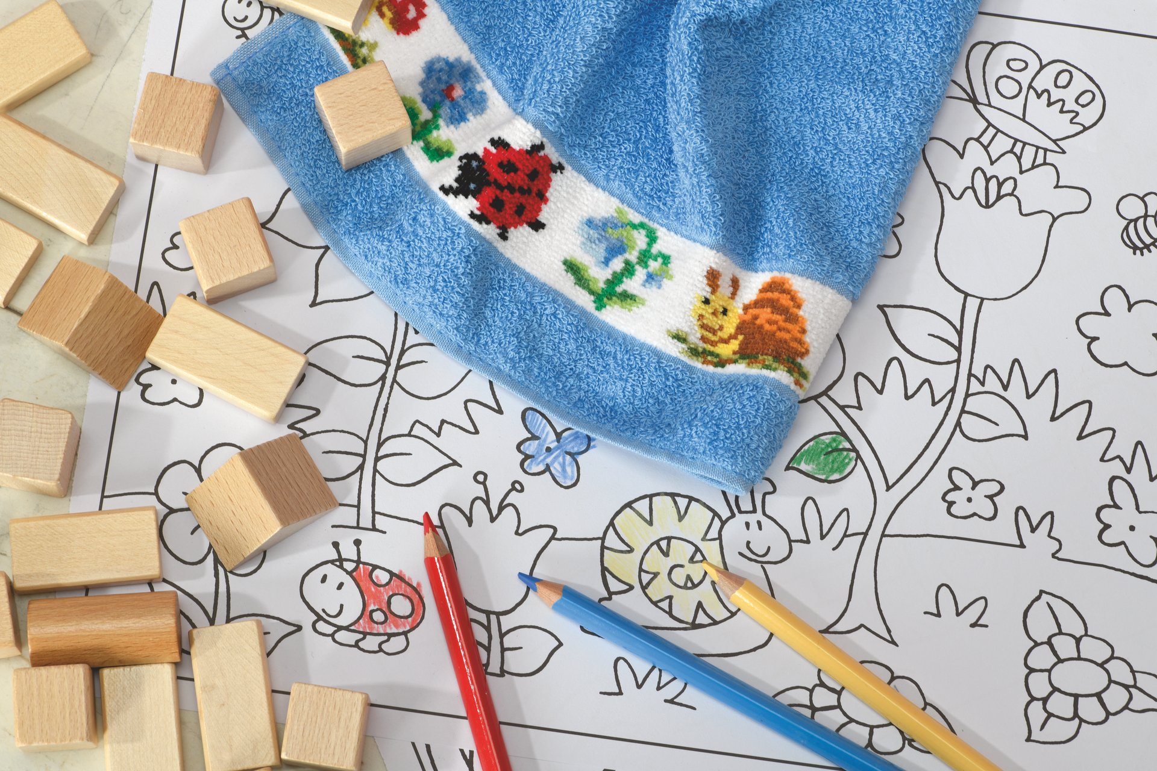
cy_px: 386
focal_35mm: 105
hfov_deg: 19.5
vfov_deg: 13.0
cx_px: 578
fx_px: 3374
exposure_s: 1/100
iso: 100
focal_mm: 105
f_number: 14
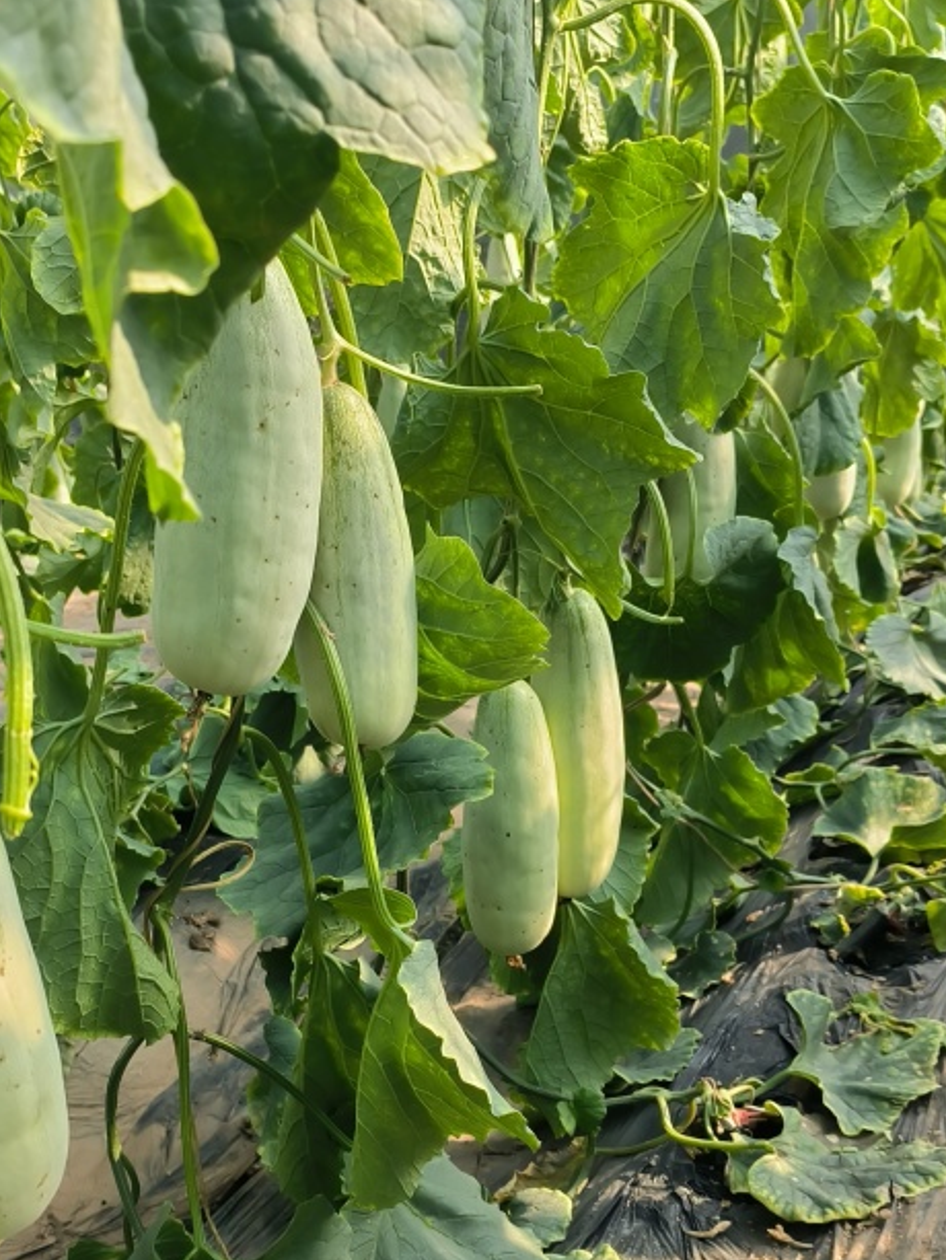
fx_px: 1712
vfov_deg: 40.0
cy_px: 823
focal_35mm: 47
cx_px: 313
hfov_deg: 30.7
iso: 100
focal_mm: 5.52
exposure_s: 1/219
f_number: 1.9
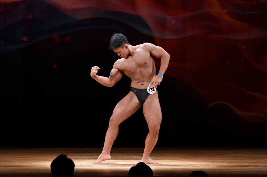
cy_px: 88
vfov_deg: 5.7
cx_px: 134
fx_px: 1779
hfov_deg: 8.6
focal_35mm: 240
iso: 3200
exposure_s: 1/400
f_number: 5.6
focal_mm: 160
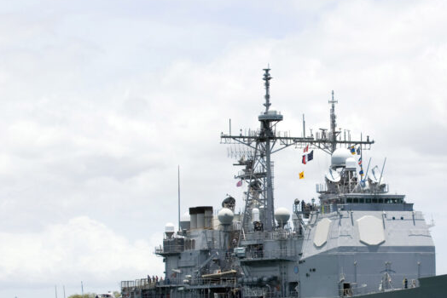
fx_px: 1913
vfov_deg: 8.9
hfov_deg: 13.3
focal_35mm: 154
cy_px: 192
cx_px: 327
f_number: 8
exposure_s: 1/250
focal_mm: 70
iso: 100
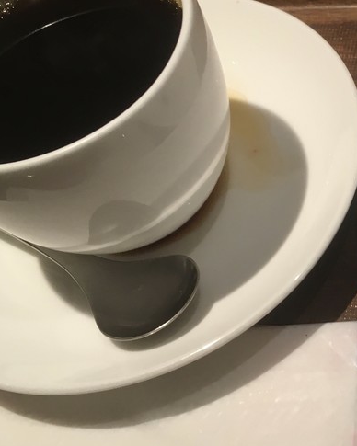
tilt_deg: -58.5
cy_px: 251
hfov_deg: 20.2
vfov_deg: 27.1
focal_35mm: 70
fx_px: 925
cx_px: 447
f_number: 2.2
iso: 50
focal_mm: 4.15
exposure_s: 1/30
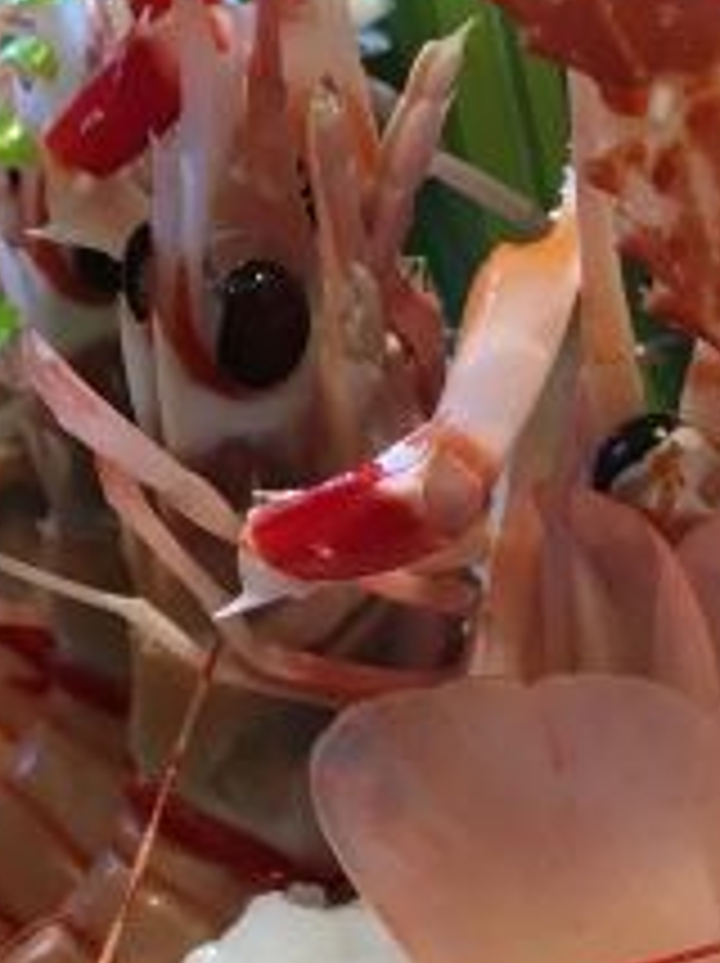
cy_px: 1220
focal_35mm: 95
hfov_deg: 15.5
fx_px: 2640
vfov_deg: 19.2
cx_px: 533
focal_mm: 4.15
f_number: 2.2
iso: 40
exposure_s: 1/33
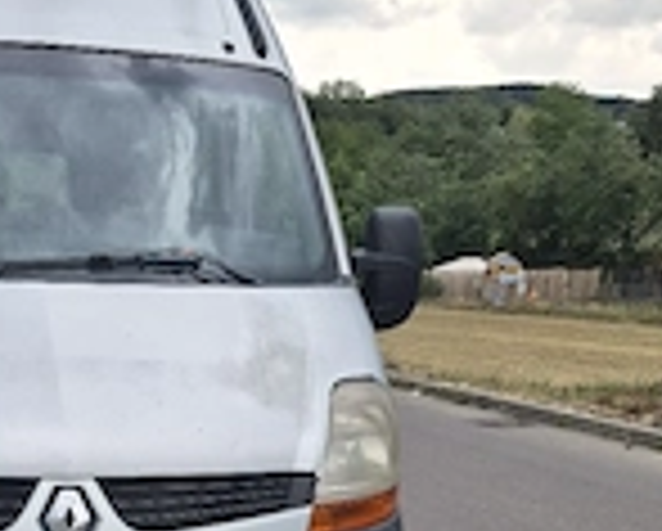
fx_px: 1197
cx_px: 140
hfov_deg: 30.2
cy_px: 644
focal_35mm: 61
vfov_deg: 22.9
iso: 80
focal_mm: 5.4
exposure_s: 1/833
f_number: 1.8
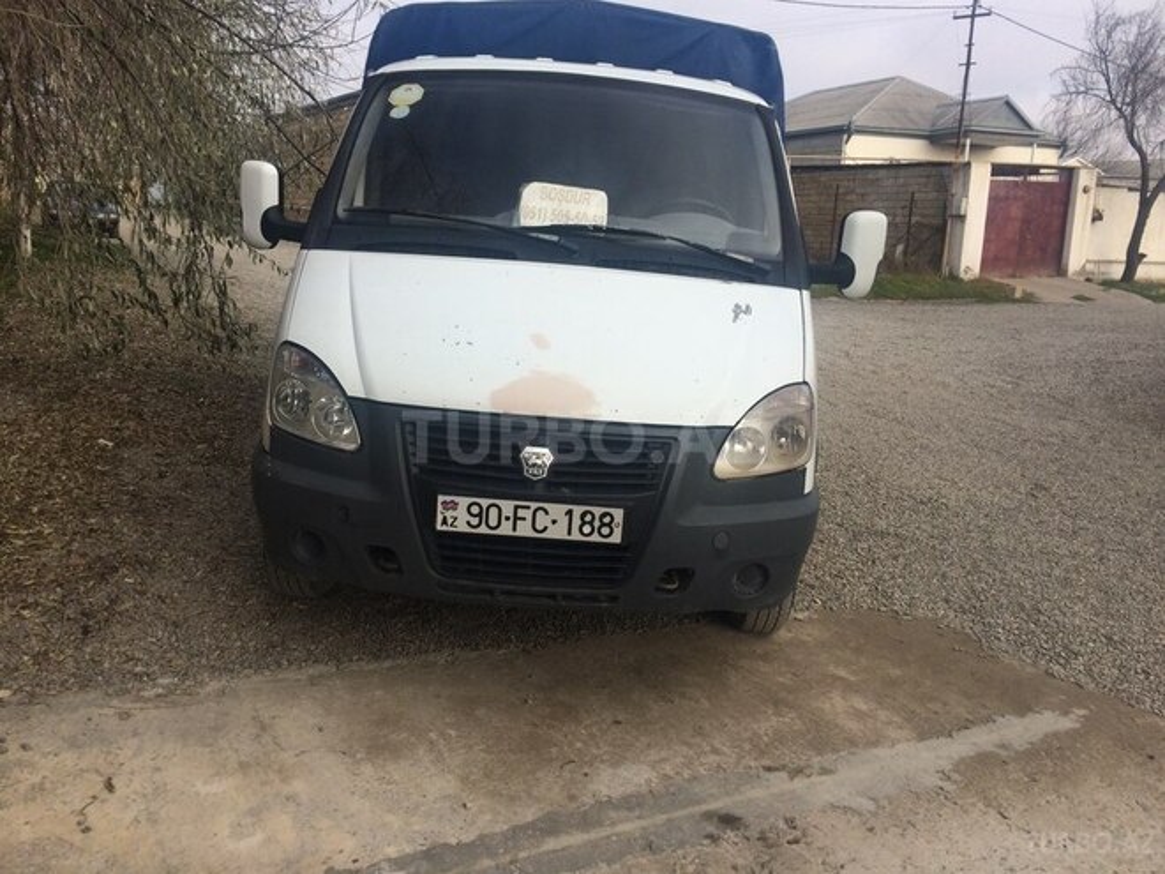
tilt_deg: -9.2
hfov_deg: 61.7
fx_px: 976
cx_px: 582
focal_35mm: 29
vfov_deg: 48.2
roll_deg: +0.6
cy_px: 437
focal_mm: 4.15
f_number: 2.2
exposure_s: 1/1709
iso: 32
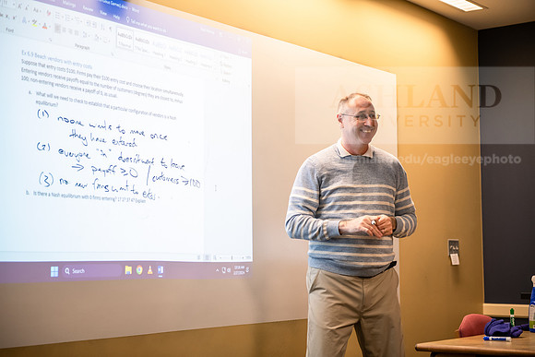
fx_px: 1040
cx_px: 268
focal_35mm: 70
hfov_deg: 28.8
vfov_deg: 19.5
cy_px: 178
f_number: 3.2
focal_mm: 70
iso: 1250
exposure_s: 1/160
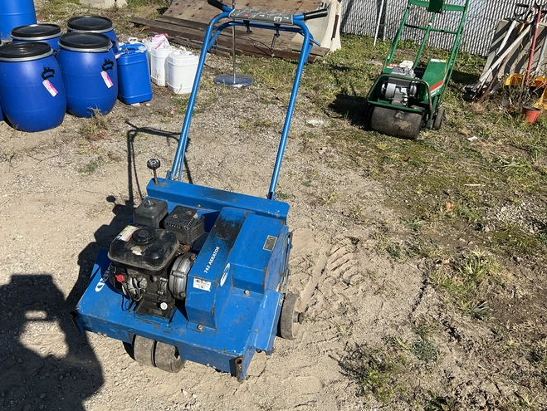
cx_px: 237
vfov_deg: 43.0
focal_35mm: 33
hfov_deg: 55.2
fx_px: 522
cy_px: 202
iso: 25
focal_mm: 3
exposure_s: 1/2058
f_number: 1.8
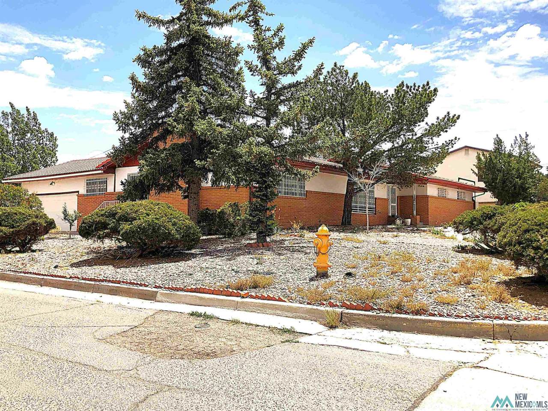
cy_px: 206
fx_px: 538
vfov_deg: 41.8
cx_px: 274
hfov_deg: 54.0
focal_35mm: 34
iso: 20
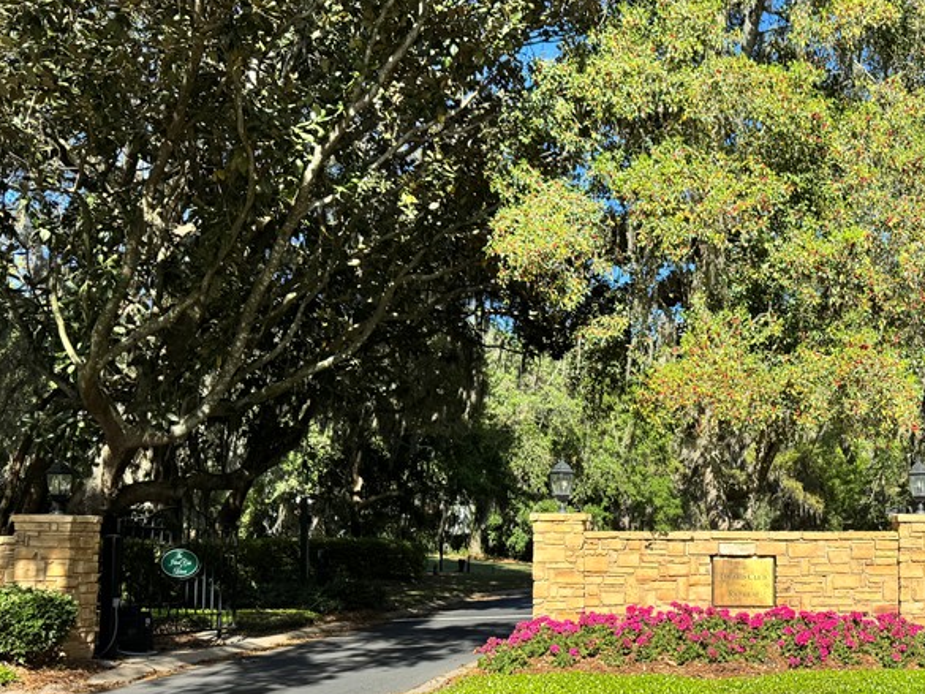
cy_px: 474
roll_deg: -0.1
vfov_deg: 34.0
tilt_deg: +3.3
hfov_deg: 42.6
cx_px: 753
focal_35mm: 42
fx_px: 1123
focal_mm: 6.76
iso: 80
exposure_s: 1/2252
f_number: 1.78
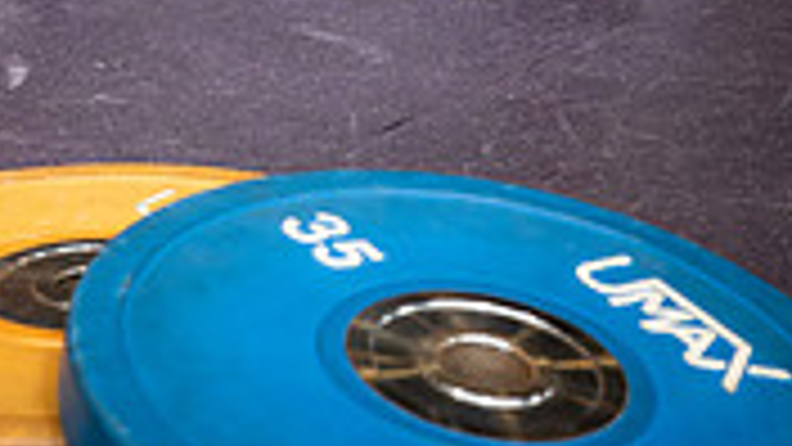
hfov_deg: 16.0
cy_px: -532
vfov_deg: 8.5
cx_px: 230
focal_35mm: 134
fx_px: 2814
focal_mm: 50
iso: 500
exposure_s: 1/250
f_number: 5.6
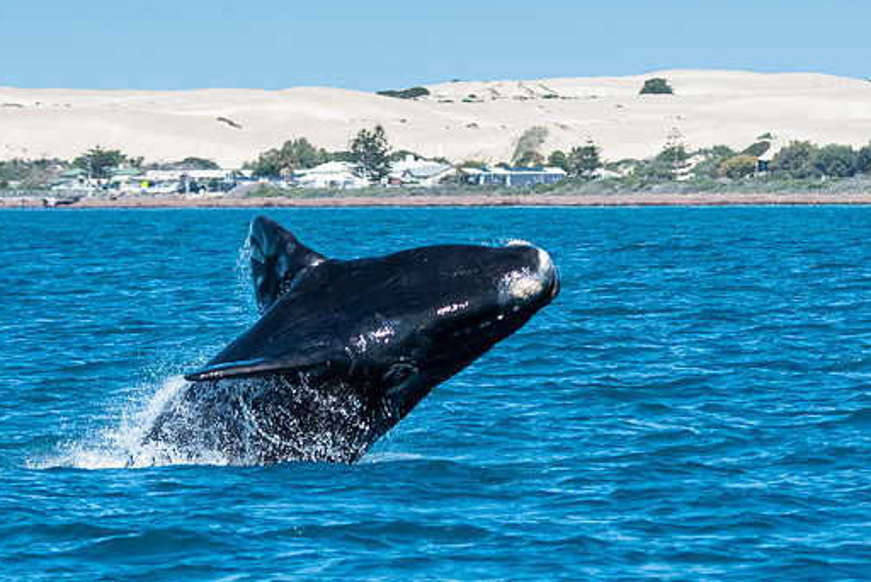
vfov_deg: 2.3
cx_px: 401
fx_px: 14379
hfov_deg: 3.5
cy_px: 360
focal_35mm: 594
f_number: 5.6
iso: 1250
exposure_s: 1/8000
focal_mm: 185
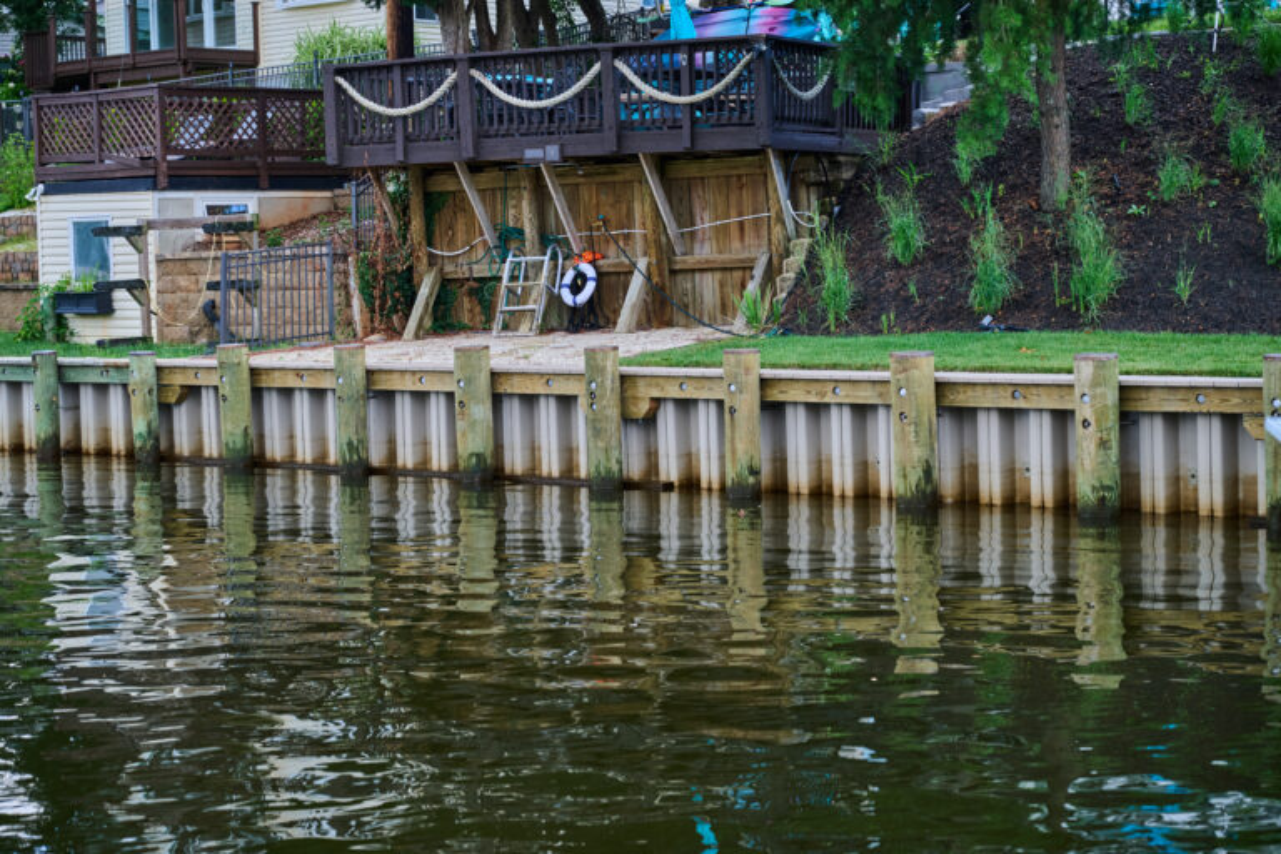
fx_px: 2491
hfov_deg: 28.8
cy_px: 427
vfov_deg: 19.5
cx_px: 640
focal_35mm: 70
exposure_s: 1/500
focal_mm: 70
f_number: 4
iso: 320
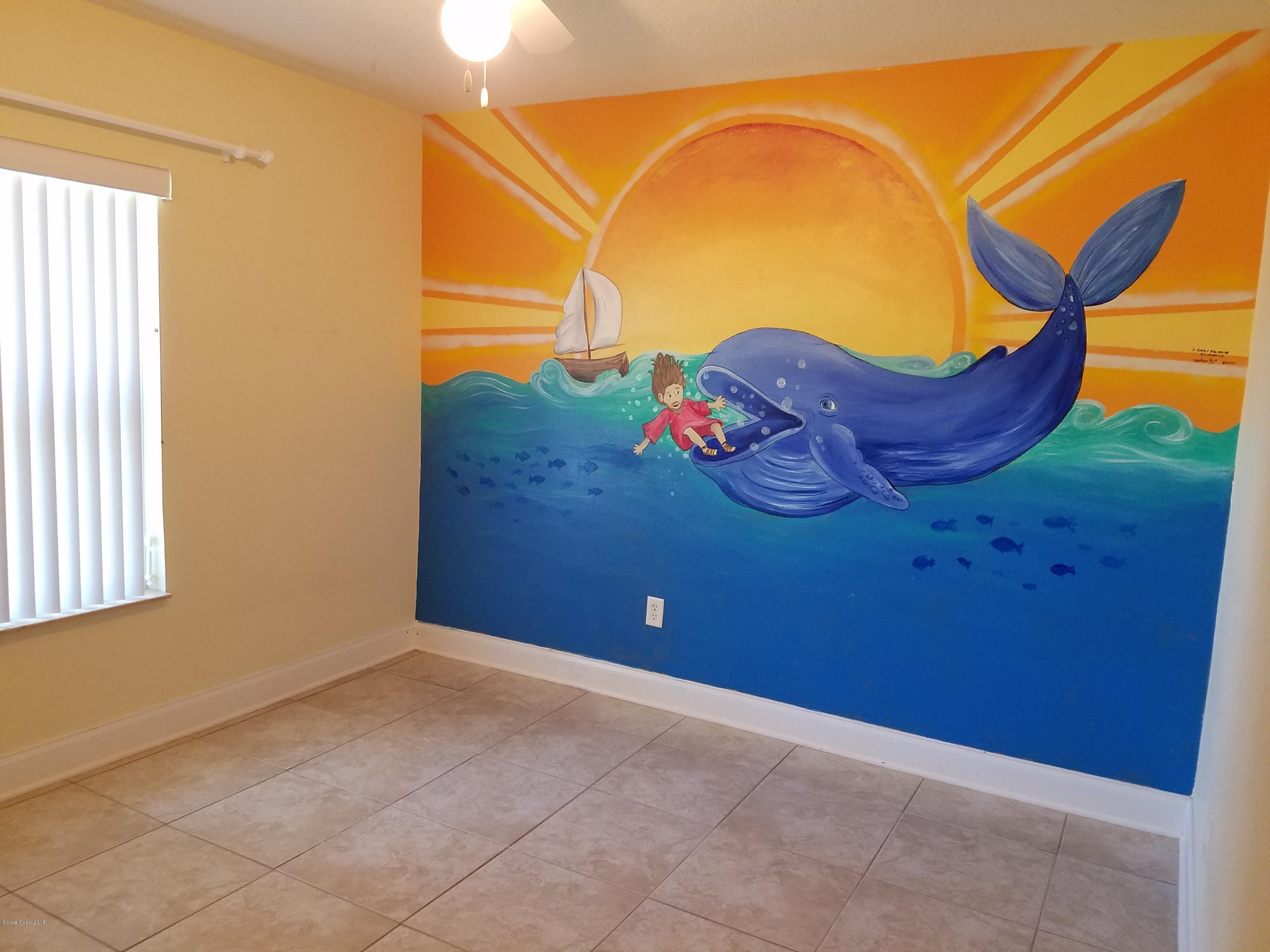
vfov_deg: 53.1
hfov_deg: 67.3
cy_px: 476
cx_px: 635
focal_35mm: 26
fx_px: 954
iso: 200
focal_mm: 4.2
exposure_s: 1/60
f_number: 1.7
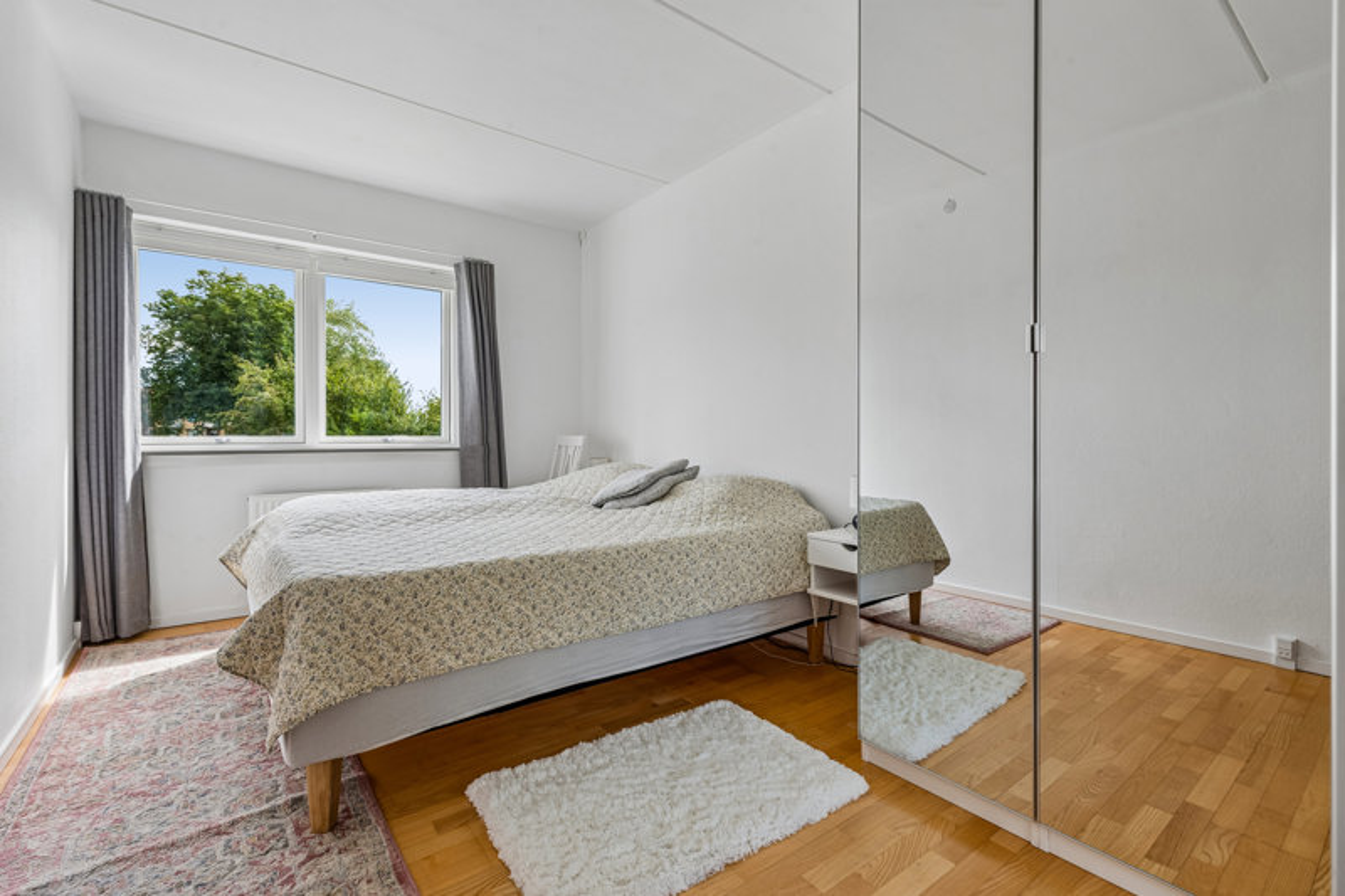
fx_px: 598
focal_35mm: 16
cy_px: 448
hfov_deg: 96.7
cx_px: 672
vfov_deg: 73.7
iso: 200
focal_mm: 16
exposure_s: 1/30
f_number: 10
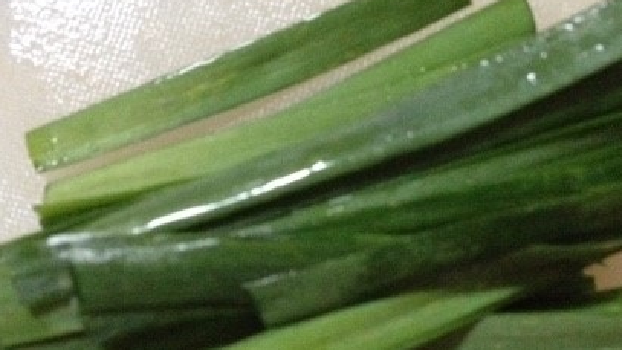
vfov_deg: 20.0
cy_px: 225
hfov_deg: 34.9
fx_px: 990
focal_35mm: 60
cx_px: 339
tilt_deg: -83.1
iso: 800
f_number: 2.4
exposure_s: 1/15
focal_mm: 4.28
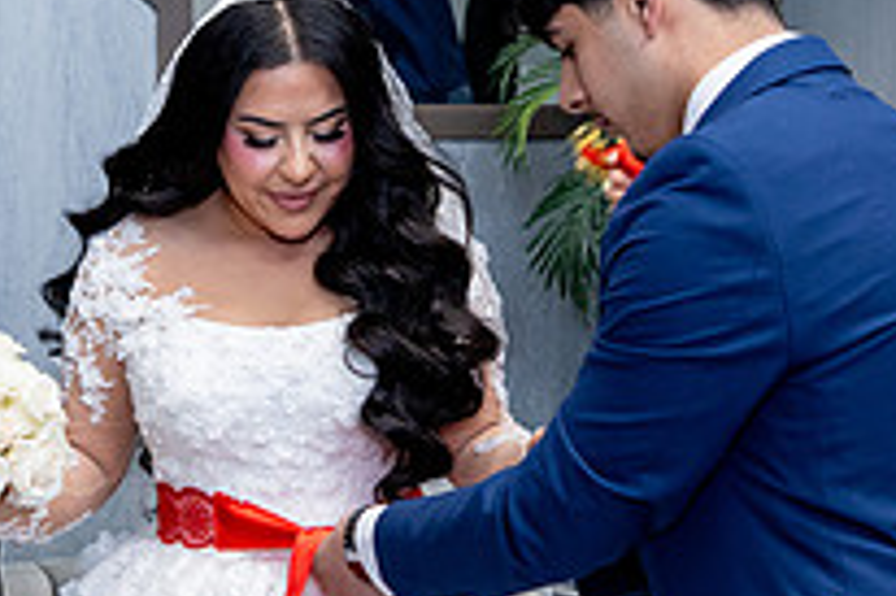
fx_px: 1965
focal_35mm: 79
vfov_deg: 17.2
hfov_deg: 25.6
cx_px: 309
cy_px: 389
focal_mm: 28
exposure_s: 1/160
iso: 1000
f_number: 2.8
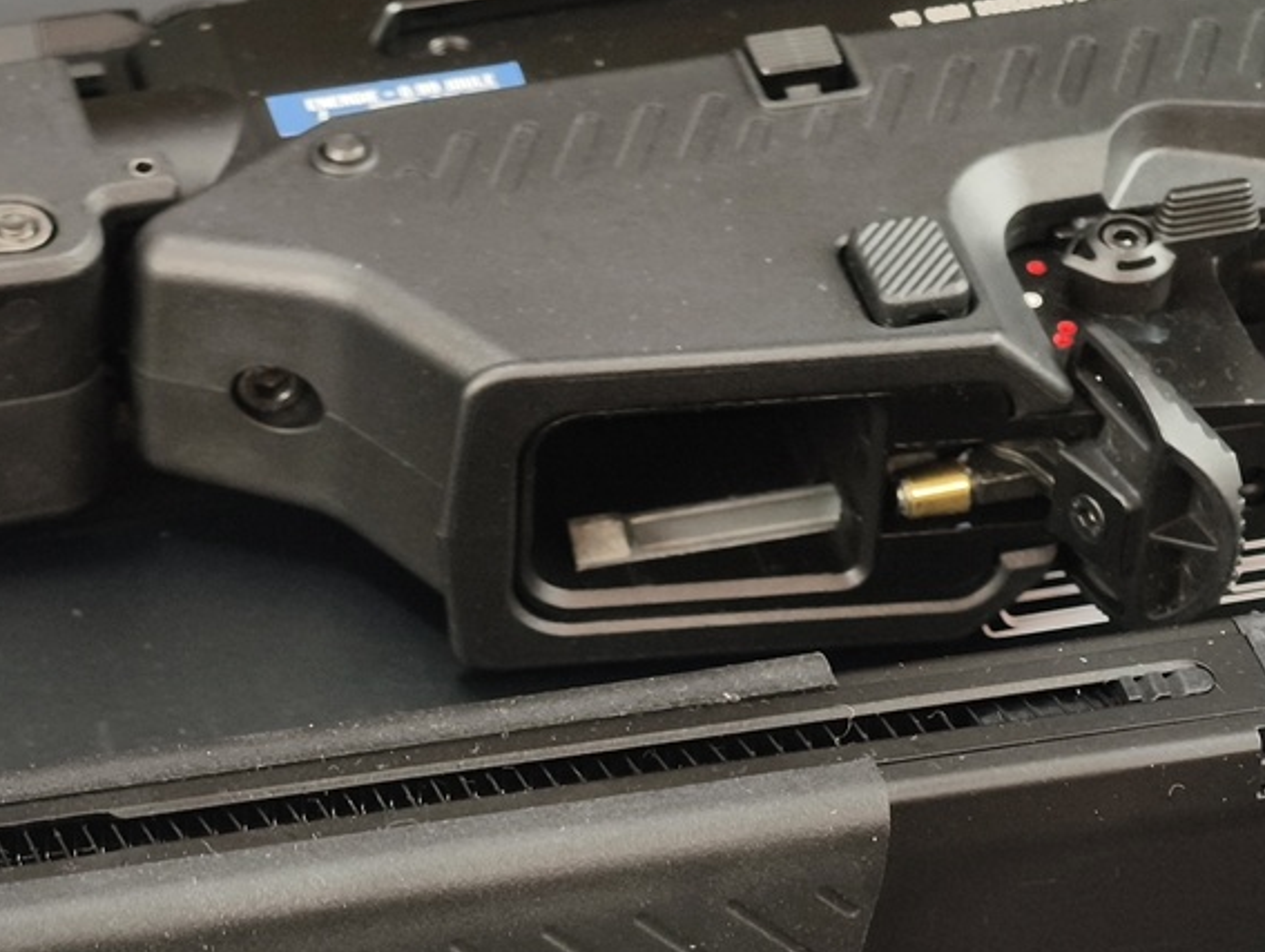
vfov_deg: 8.3
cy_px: 758
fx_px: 6588
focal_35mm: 180
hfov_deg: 10.9
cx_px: 326
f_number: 2.67
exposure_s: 1/10
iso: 913
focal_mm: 22.48
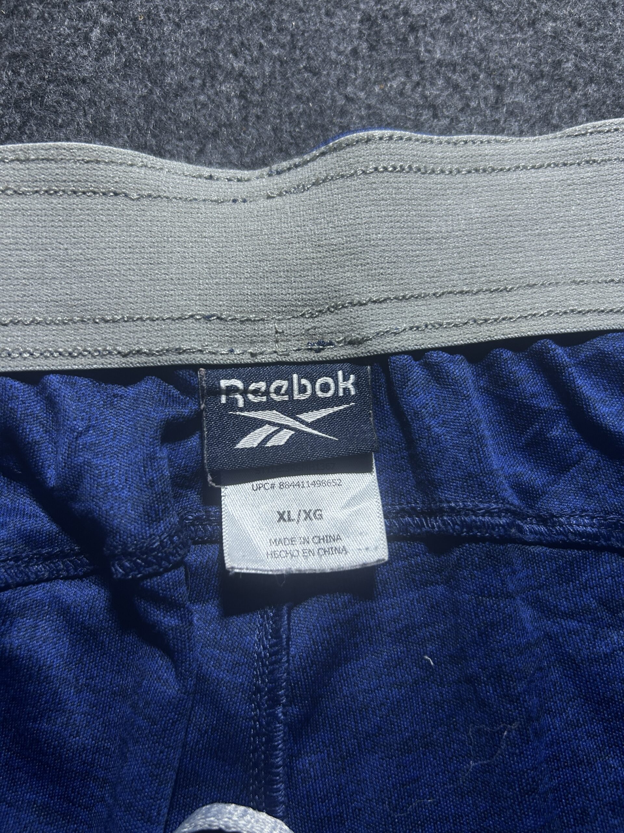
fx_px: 625
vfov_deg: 67.3
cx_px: 312
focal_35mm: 26
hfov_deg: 53.1
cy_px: 416
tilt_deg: -55.1
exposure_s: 1/100
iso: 125
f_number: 1.5
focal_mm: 5.7
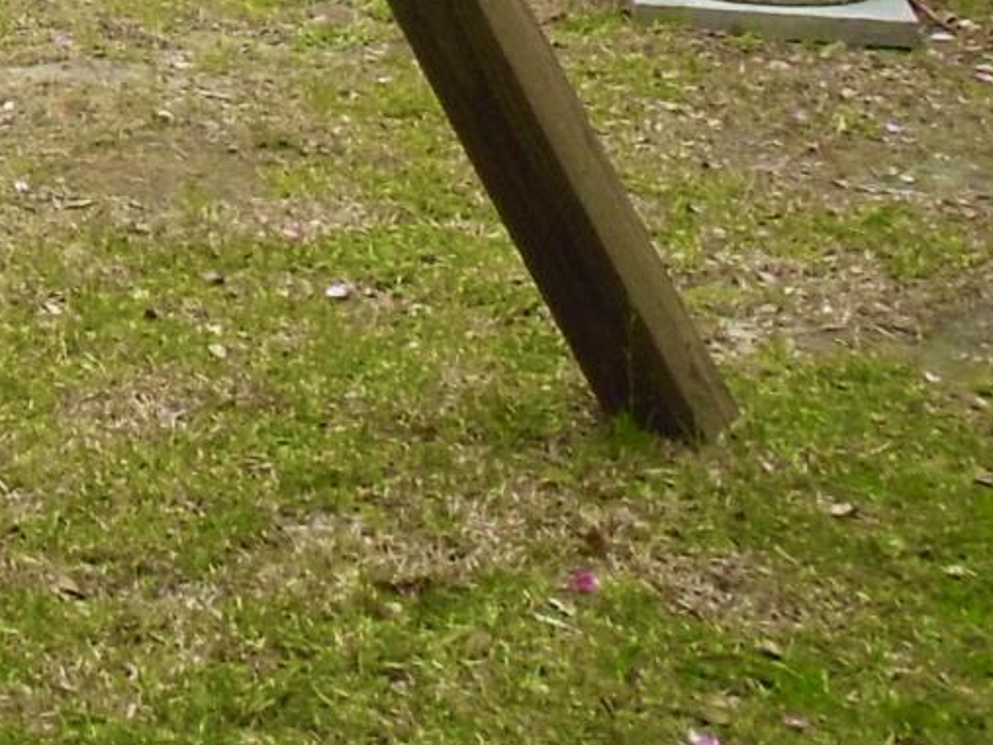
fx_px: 4245
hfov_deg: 12.5
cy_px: -645
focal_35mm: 148
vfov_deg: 9.5
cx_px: -586
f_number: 3.2
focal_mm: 4.5
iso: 125
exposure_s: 1/1000
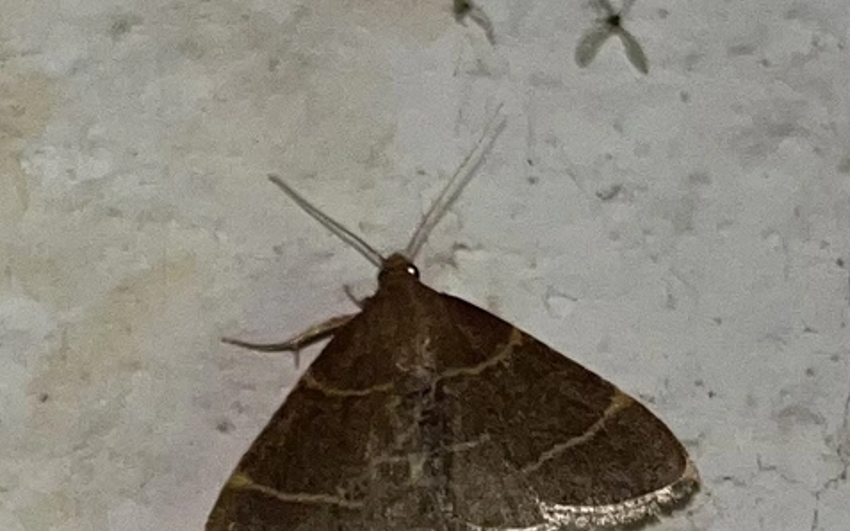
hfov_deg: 52.8
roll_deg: +17.1
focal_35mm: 37
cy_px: 421
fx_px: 857
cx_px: 424
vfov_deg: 33.5
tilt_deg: +16.4
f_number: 1.6
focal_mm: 5.1
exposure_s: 1/82
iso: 32
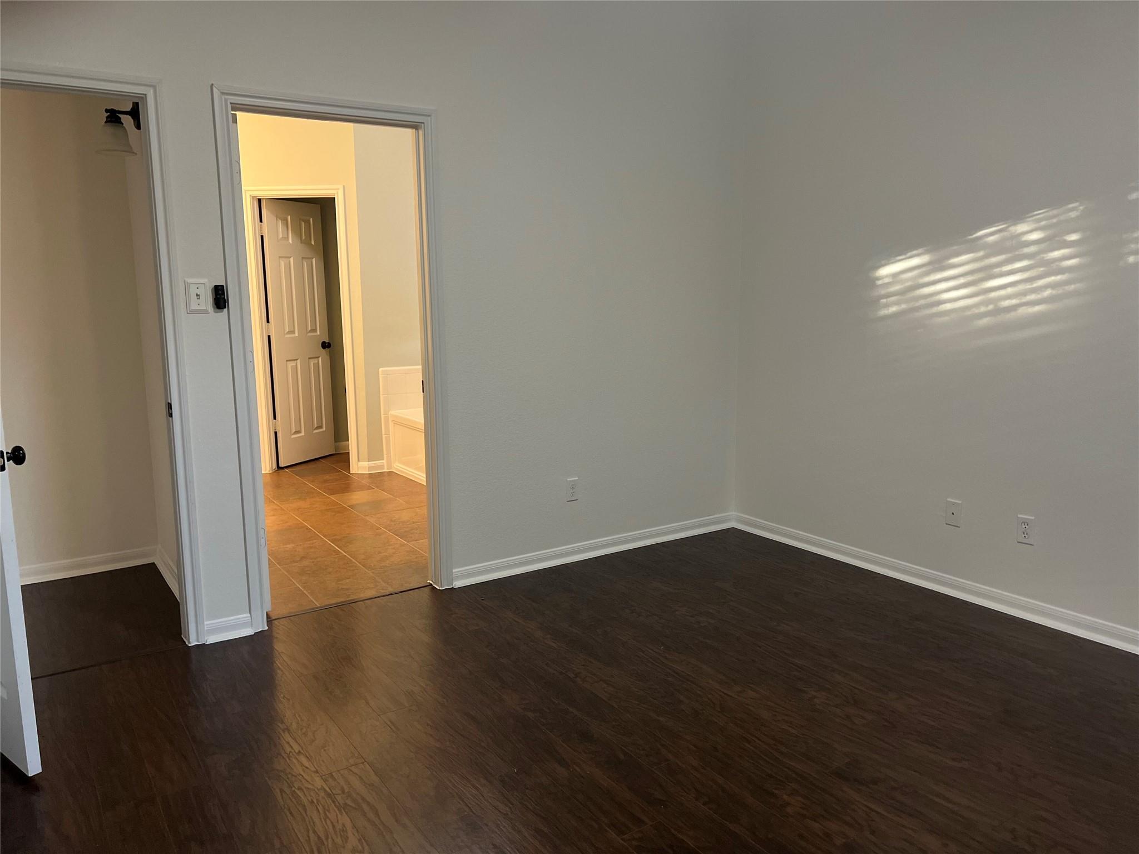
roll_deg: +0.0
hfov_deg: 67.3
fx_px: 856
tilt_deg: -9.5
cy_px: 427
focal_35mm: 26
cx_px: 570
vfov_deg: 53.1
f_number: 1.5
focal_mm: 5.7
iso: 200
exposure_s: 1/60
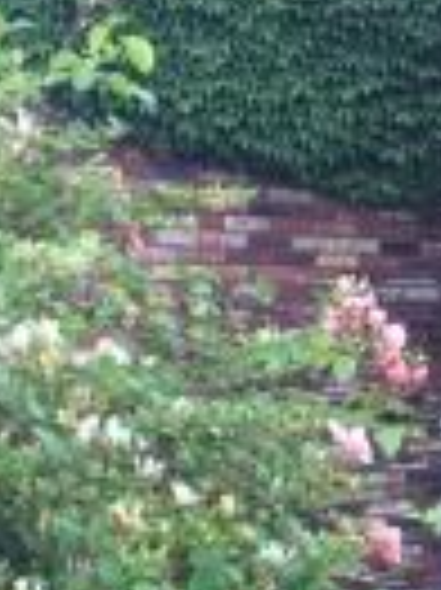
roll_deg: +1.4
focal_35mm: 97
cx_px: 706
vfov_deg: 20.2
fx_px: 1650
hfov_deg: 14.0
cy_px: 412
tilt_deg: -3.6
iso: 32
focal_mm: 4.15
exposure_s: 1/152
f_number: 2.2
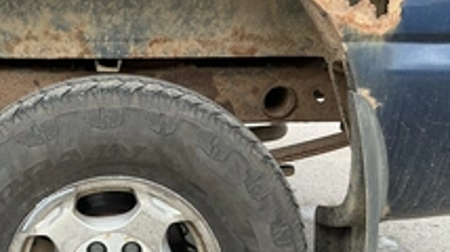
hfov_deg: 35.8
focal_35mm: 57
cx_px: 111
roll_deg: -4.2
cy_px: 223
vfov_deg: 20.6
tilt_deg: -18.8
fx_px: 680
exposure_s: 1/122
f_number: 1.8
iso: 20
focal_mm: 3
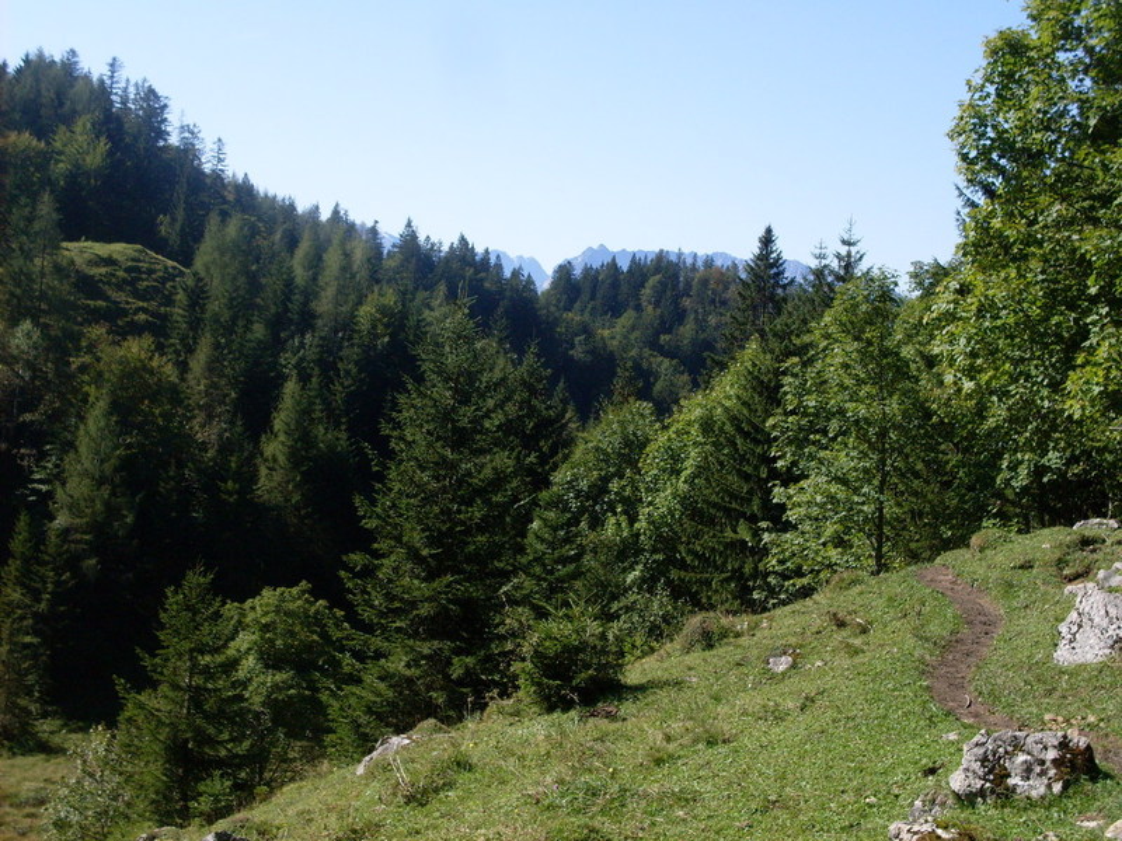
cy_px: 420
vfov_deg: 24.4
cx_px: 561
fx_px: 1945
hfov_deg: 32.2
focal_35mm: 60
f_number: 3.4
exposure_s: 1/750
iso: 80
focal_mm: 9.9
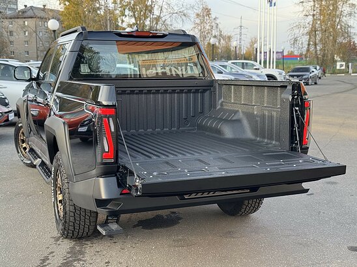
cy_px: 134
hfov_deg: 39.7
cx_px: 178
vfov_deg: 30.2
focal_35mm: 48
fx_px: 495
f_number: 1.78
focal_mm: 6.76
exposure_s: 1/121
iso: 80
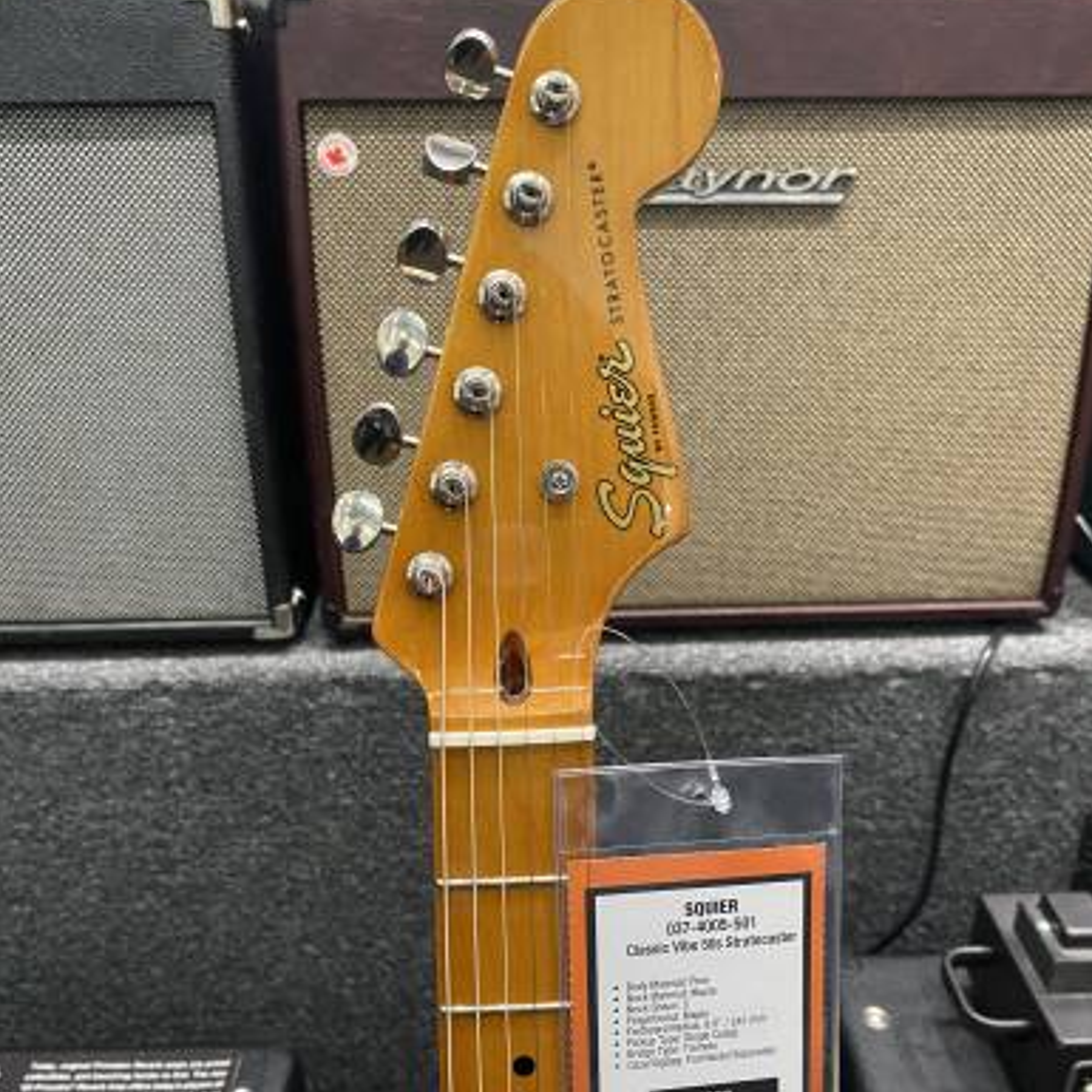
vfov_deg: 52.4
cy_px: 607
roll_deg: +0.0
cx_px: 545
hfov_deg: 52.5
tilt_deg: -26.4
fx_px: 1106
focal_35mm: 31
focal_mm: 4.25
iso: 400
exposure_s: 1/60
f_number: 1.8
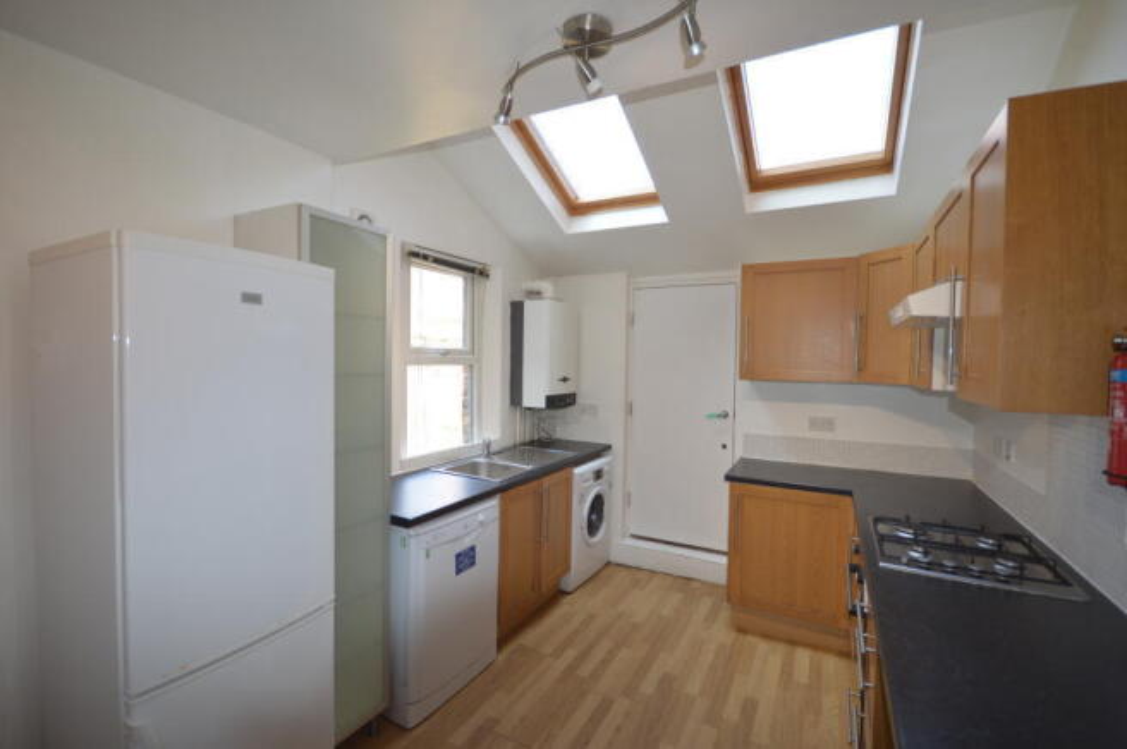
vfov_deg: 77.2
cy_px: 374
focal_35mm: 15
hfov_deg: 100.4
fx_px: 469
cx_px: 564
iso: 400
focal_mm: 10
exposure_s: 1/100
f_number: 4
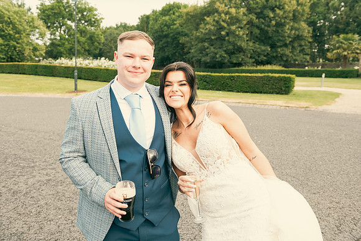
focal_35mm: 35
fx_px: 351
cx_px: 180
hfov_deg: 54.4
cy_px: 120
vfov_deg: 37.9
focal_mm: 35
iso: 200
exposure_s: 1/200
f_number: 5.6
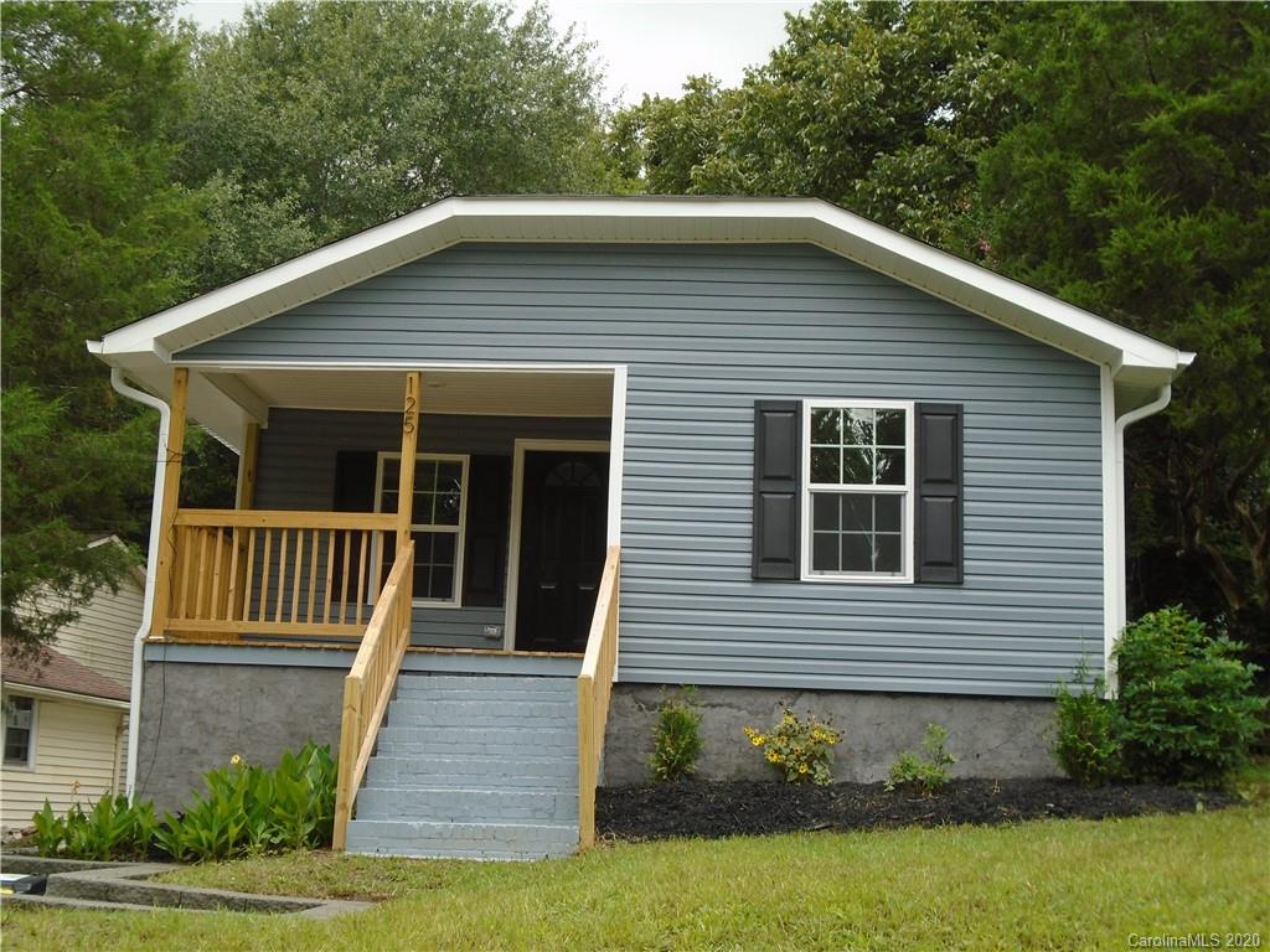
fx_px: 1798
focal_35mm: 49
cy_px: 476
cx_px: 635
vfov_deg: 29.7
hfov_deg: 38.9
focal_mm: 8.7
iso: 100
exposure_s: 1/100
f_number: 4.5
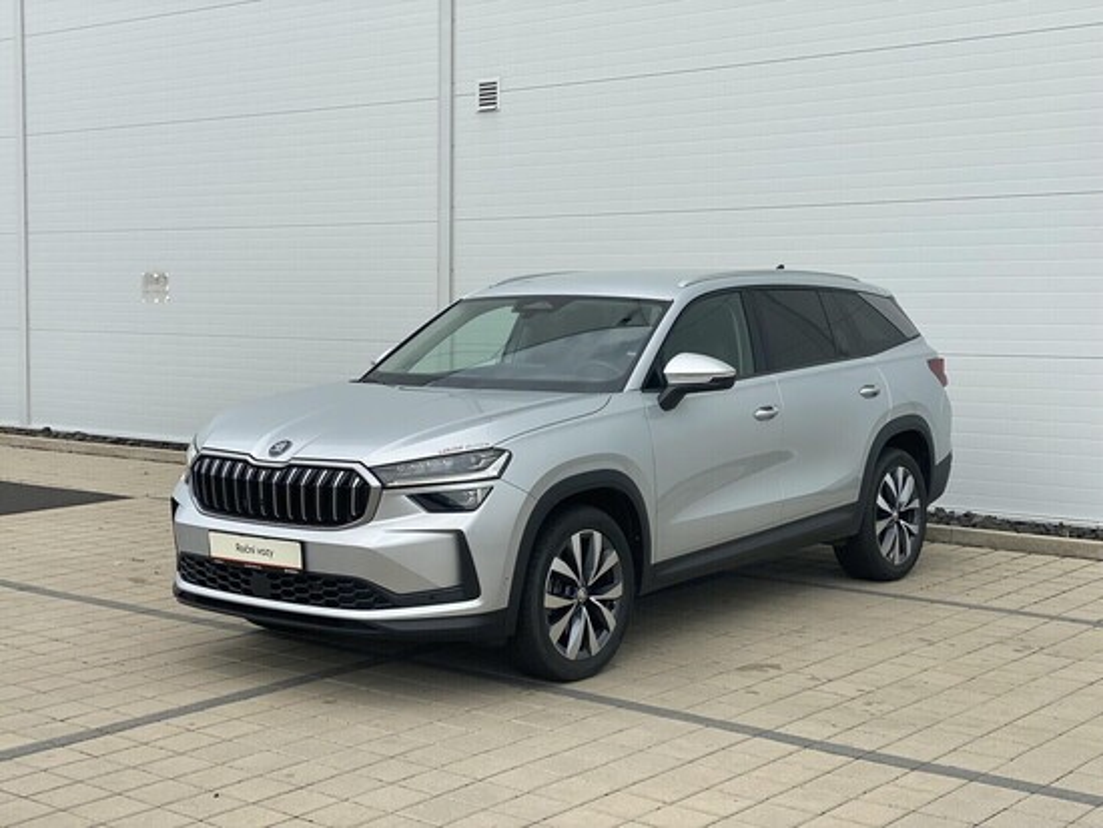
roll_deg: -1.5
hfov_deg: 36.8
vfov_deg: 28.1
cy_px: 414
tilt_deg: -4.9
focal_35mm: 52
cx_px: 552
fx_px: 1658
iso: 20
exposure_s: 1/1776
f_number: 2
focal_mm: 6
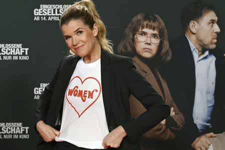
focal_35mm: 86
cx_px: 112
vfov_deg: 15.9
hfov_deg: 23.7
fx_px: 537
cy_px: 75
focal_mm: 86
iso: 3200
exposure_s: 1/180
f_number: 4.8
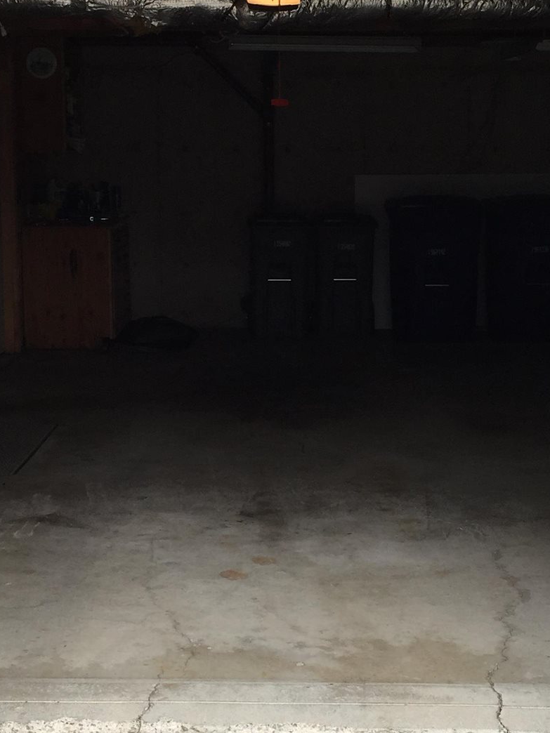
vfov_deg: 30.3
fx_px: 1356
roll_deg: +0.7
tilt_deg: -6.4
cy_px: 363
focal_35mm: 64
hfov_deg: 22.9
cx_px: 252
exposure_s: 1/366
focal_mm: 4.15
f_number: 2.2
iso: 32
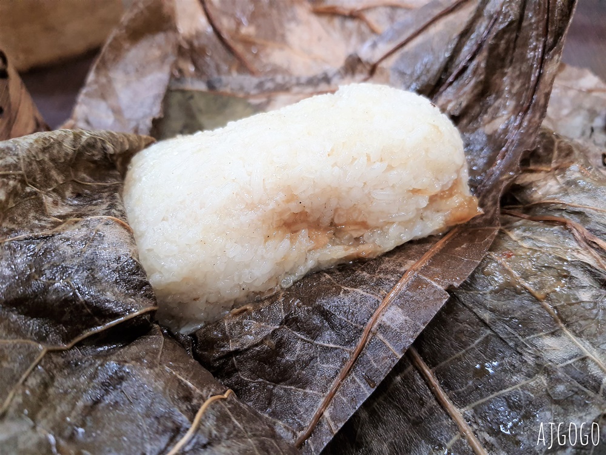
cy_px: 228
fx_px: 455
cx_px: 303
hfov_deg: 67.3
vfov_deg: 53.1
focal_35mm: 26
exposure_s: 1/60
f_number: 1.7
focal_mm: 4.32
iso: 200
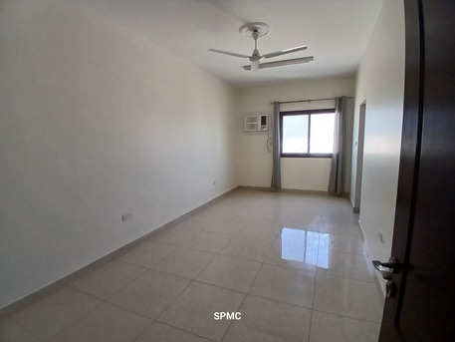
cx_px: 228
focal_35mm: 17
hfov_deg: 91.0
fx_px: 224
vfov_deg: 74.8
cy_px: 171
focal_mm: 1.4
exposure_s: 1/33.3
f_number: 2.2
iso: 125
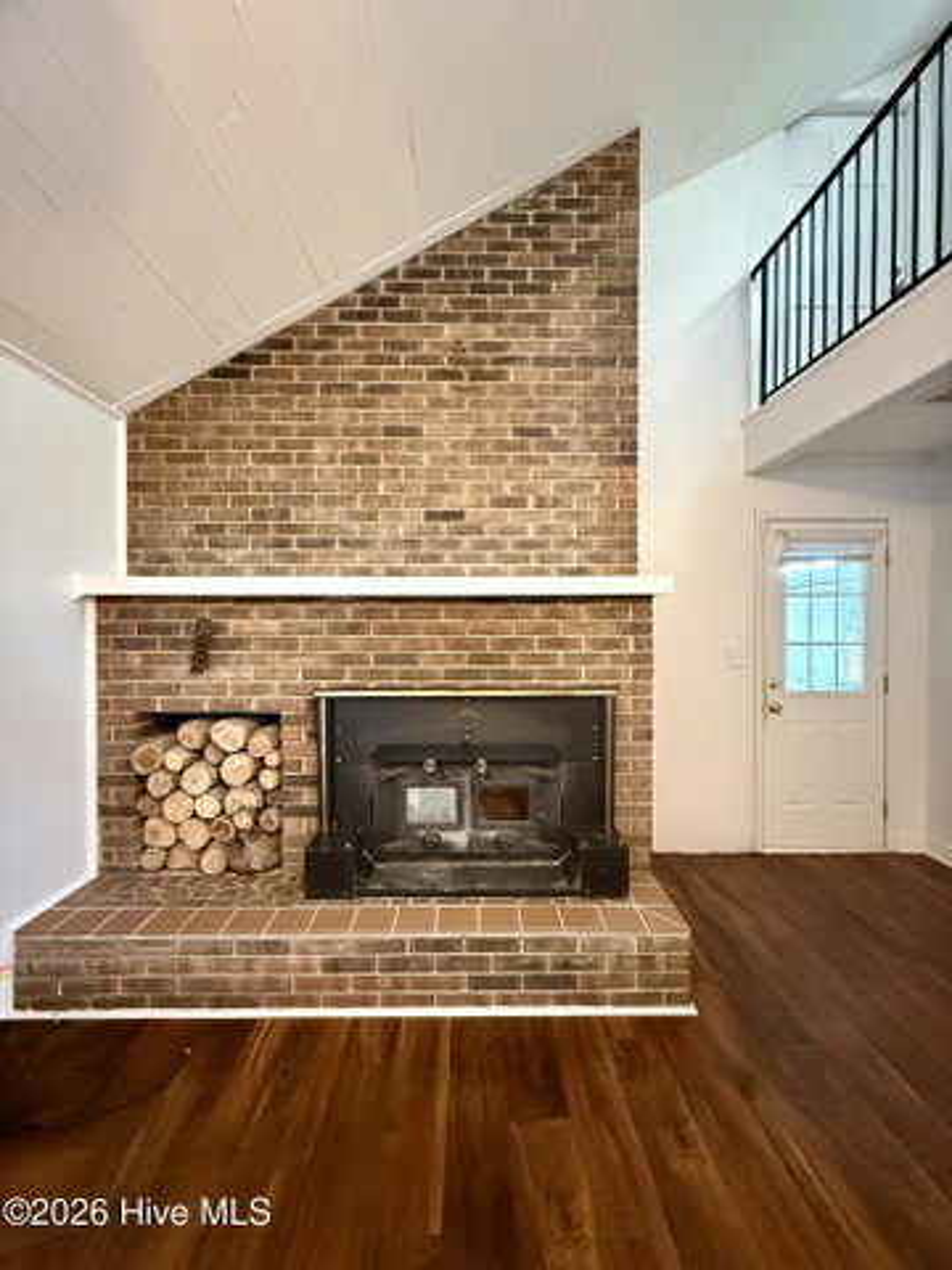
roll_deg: -0.4
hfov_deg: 85.7
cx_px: 476
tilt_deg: -0.1
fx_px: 513
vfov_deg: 102.1
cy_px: 635
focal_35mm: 14
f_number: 2.2
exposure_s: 1/40
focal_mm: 2.22
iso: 1250
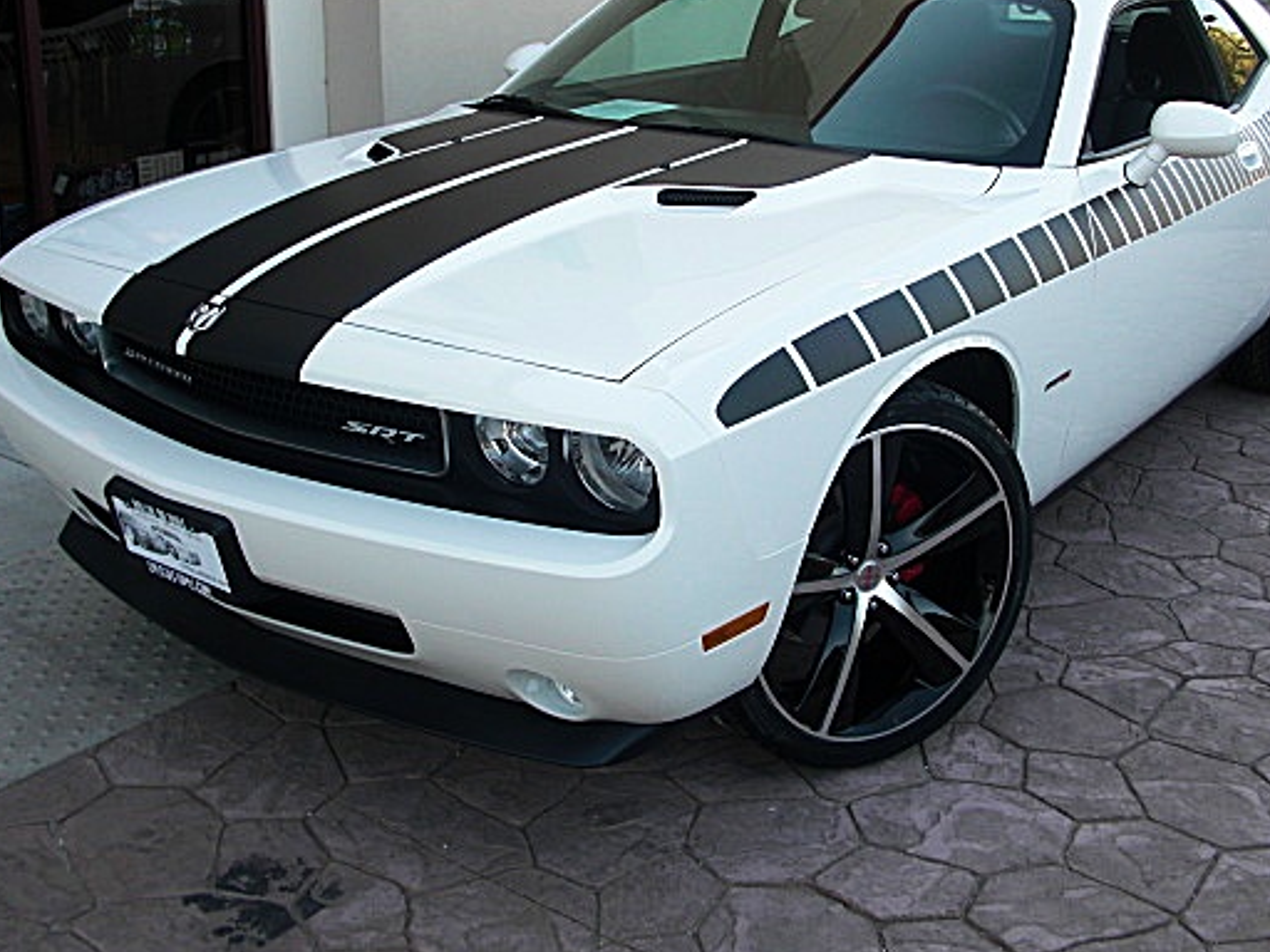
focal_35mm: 45
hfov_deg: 42.0
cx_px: 682
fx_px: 1651
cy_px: 382
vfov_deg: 32.1
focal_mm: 6.3
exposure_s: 1/125
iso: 50
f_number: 2.8
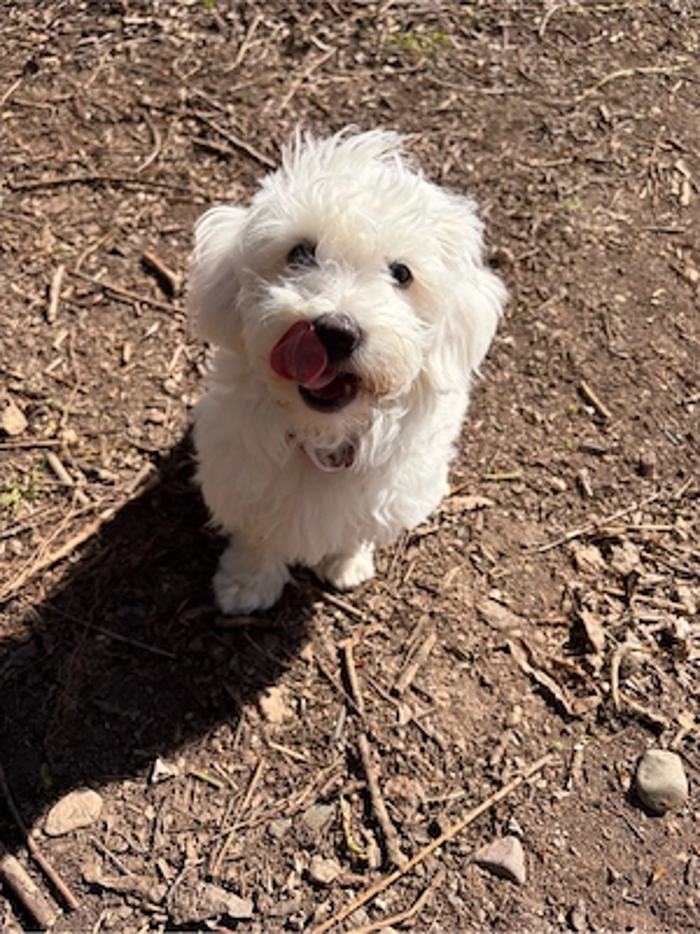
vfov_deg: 67.3
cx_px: 350
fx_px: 701
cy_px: 467
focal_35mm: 26
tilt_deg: -47.8
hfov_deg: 53.1
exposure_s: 1/2141
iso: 50
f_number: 1.6
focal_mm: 5.96
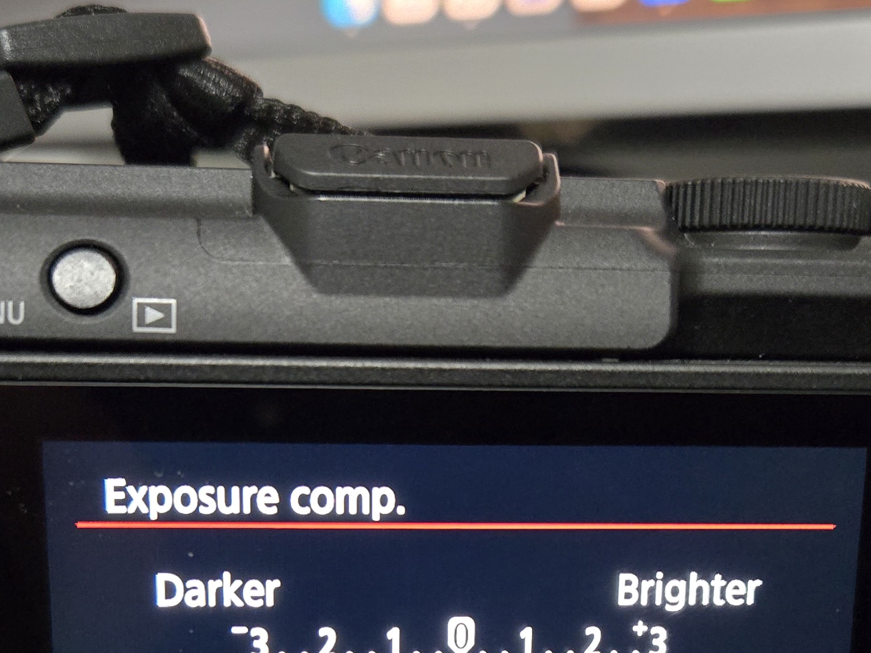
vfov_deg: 27.6
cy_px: 638
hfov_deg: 38.2
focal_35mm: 50
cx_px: 436
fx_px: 1258
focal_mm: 5.4
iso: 2000
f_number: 1.8
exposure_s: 1/60
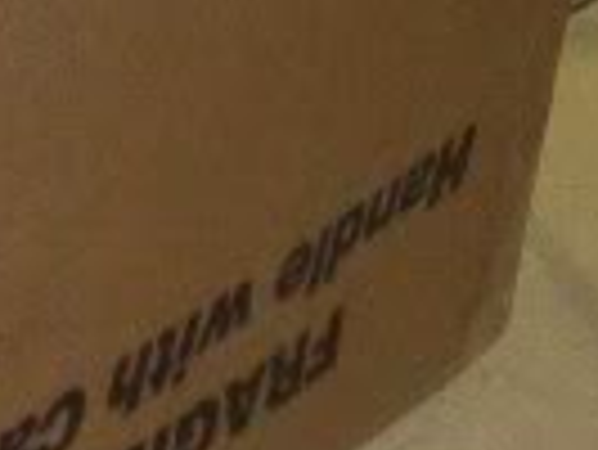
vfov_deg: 6.7
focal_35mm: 223
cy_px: 122
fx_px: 3856
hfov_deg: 8.2
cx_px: -814
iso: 200
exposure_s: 1/64
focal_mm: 6.2
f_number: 2.8
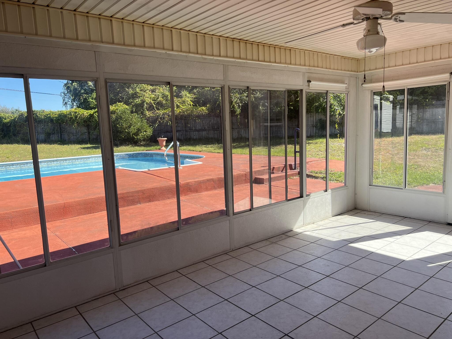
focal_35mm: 26
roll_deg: +2.8
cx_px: 226
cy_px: 170
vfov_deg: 53.1
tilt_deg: -7.9
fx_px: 339
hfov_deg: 67.3
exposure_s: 1/1238
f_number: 1.5
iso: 50
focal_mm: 5.7
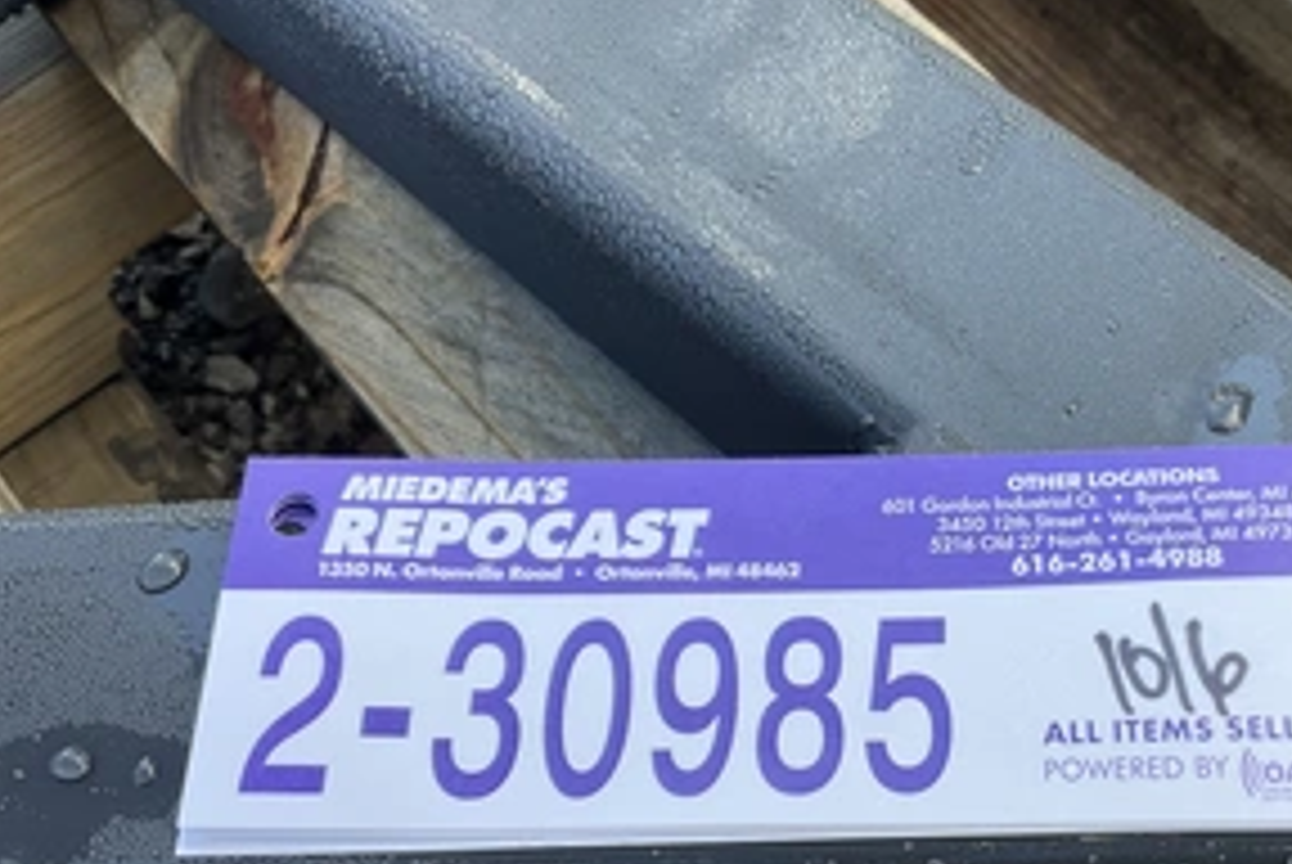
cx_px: 896
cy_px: 634
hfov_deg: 45.4
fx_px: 1509
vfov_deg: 31.5
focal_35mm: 42
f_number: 1.8
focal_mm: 3
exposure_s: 1/176
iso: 20
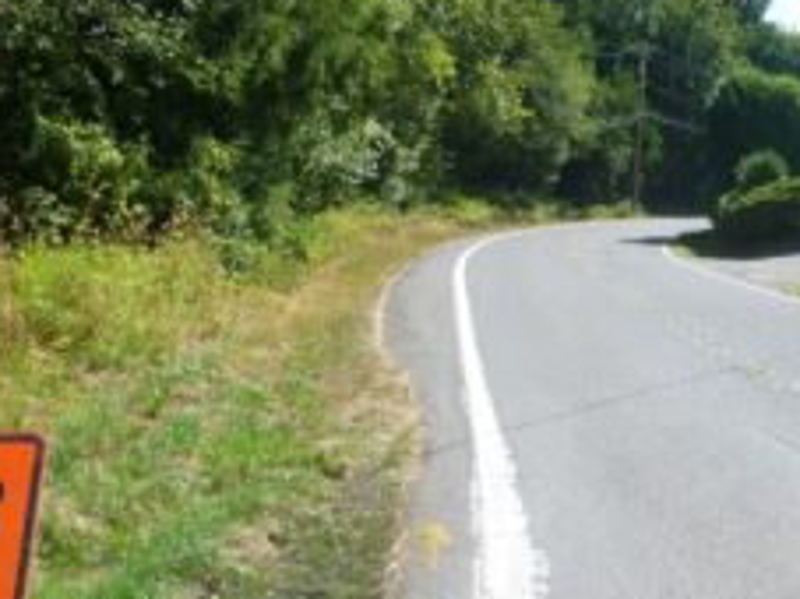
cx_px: 606
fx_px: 1016
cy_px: 250
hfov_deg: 41.6
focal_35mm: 44
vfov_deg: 32.8
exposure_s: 1/500
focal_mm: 4.5
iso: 100
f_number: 3.1
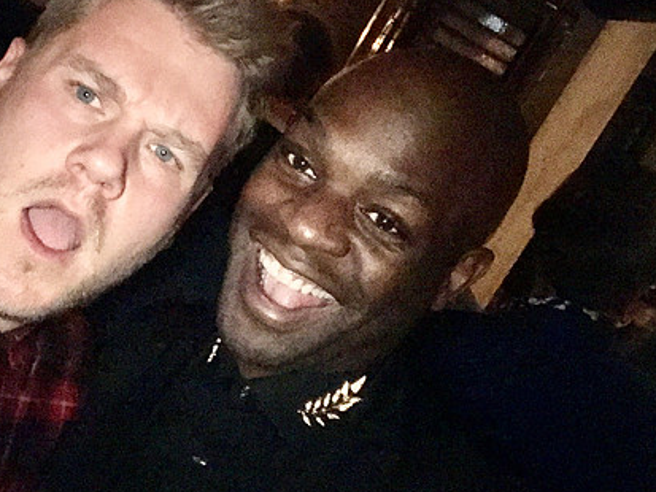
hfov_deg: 41.6
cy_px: 238
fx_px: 853
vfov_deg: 32.2
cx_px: 222
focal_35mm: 45
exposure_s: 1/20
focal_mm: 2.87
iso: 1000
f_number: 2.2
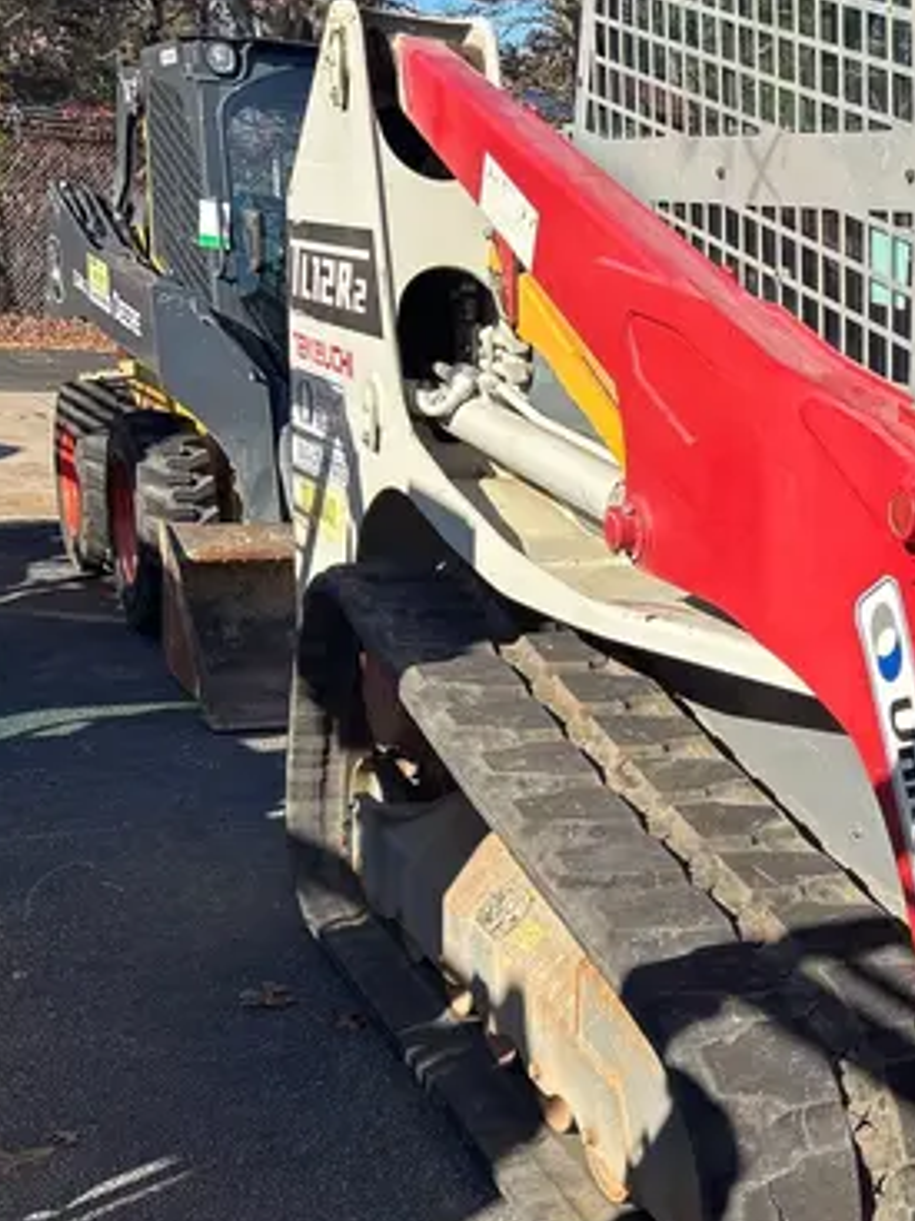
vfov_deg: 36.4
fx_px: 1834
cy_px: 830
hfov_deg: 26.7
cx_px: 882
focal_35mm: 52
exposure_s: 1/2123
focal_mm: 5.7
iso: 50
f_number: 1.5
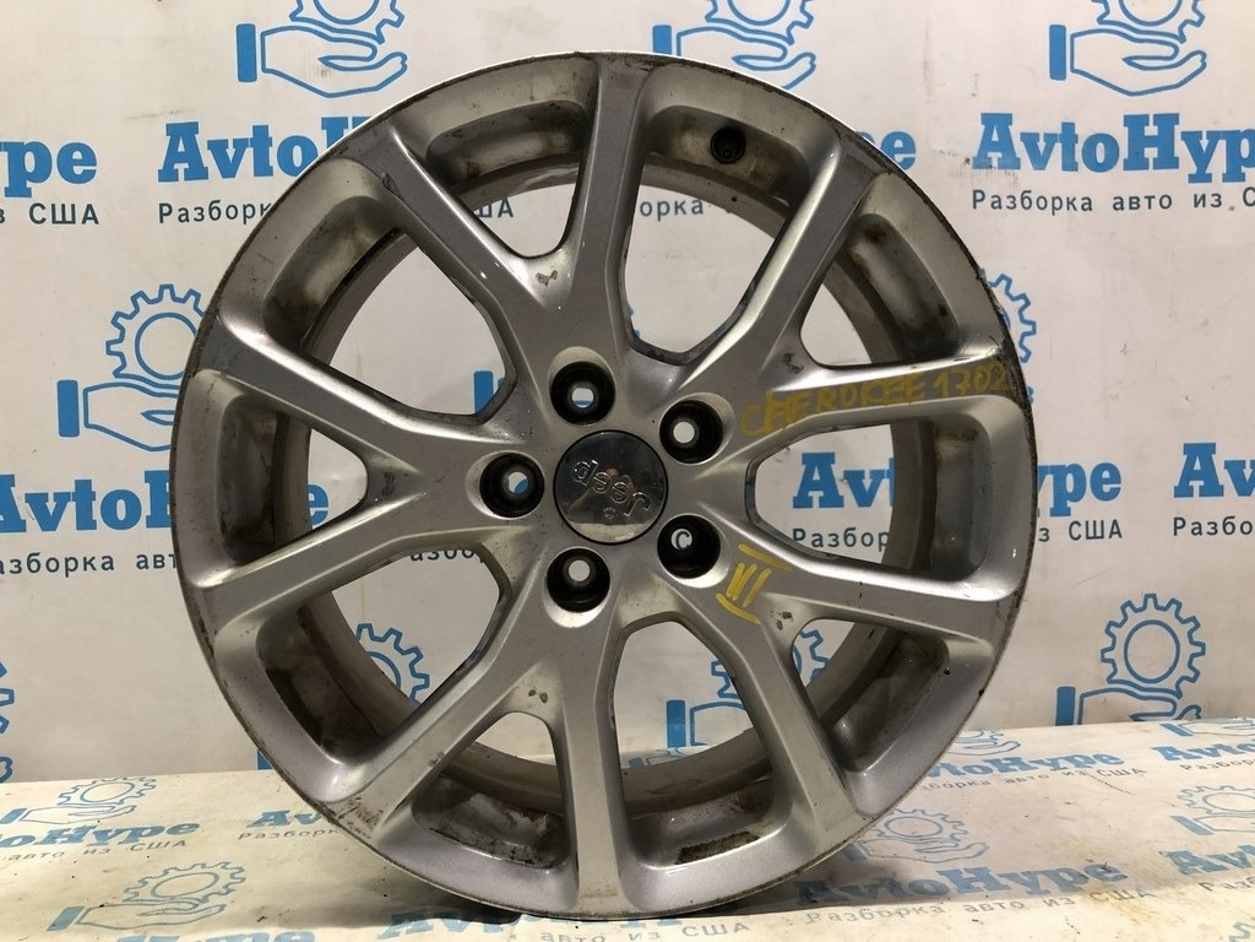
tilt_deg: -1.6
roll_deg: +2.0
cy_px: 471
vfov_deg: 49.7
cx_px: 628
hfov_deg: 63.4
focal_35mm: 28
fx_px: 1015
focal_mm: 4
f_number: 1.8
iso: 40
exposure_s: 1/25
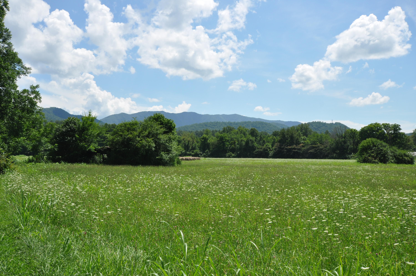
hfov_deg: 53.2
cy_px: 138
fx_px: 415
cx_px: 208
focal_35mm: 36
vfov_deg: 36.8
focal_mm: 24
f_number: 9
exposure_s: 1/320
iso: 200
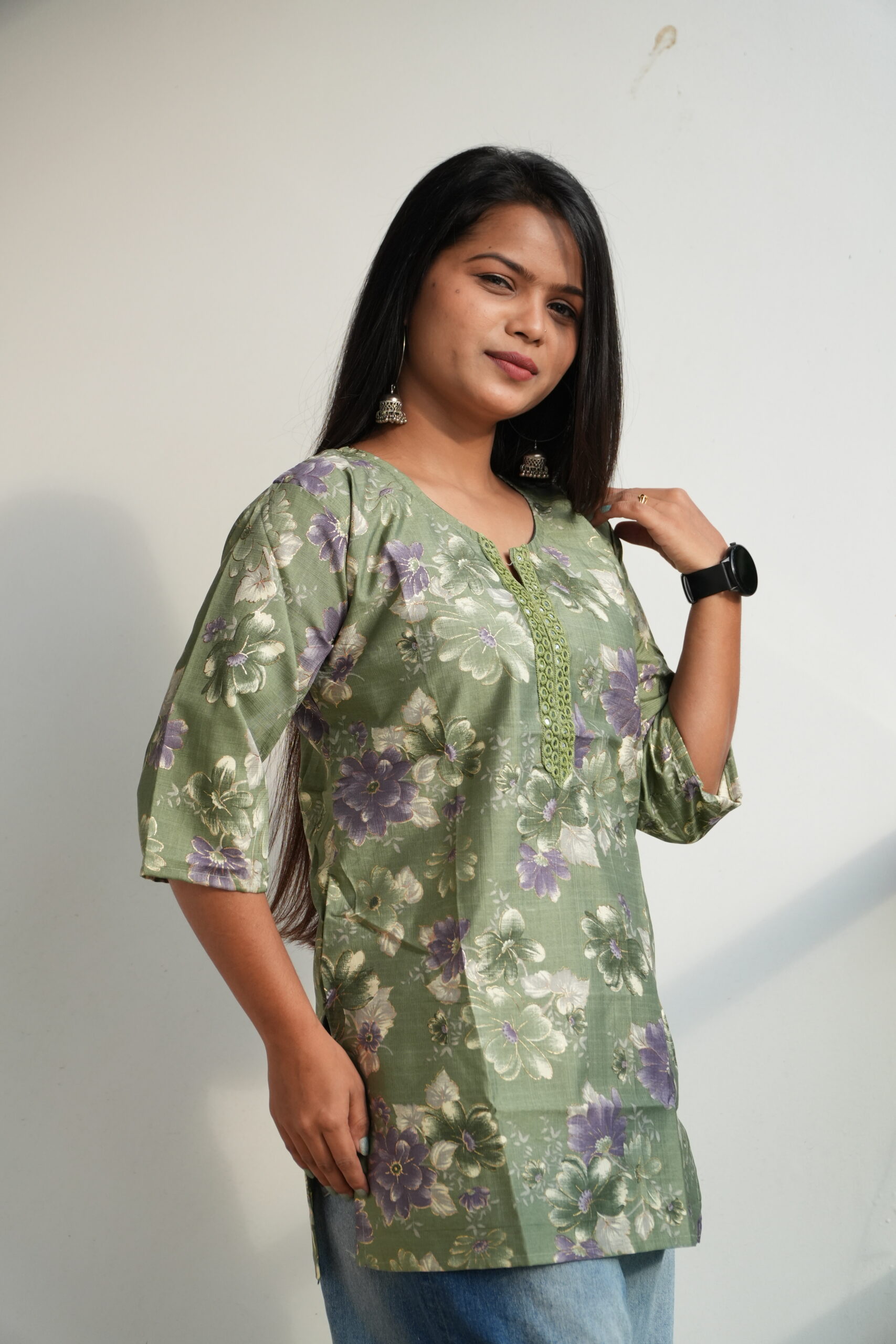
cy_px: 672
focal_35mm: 120
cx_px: 448
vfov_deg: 17.1
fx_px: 4479
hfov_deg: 11.4
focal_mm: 80
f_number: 4
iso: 500
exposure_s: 1/1000
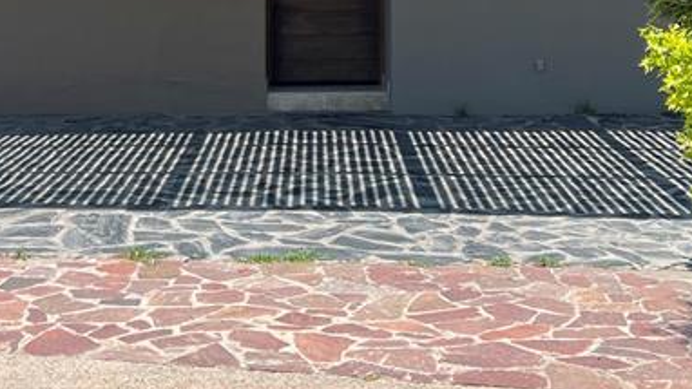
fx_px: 1395
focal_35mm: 76
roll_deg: -0.4
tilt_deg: +1.7
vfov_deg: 15.2
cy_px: -103
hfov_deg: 27.8
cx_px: 308
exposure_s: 1/2513
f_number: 1.5
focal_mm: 5.7
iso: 50
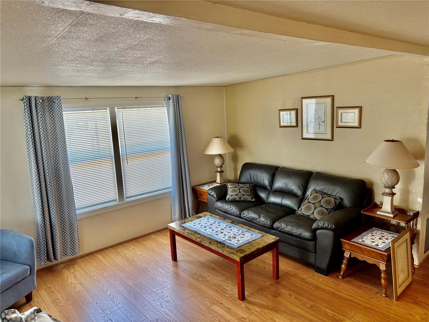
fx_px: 322
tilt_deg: -10.9
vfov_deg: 53.1
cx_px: 214
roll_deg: +3.2
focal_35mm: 26
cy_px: 161
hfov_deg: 67.3
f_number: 1.6
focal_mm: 5.96
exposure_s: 1/120
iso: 125
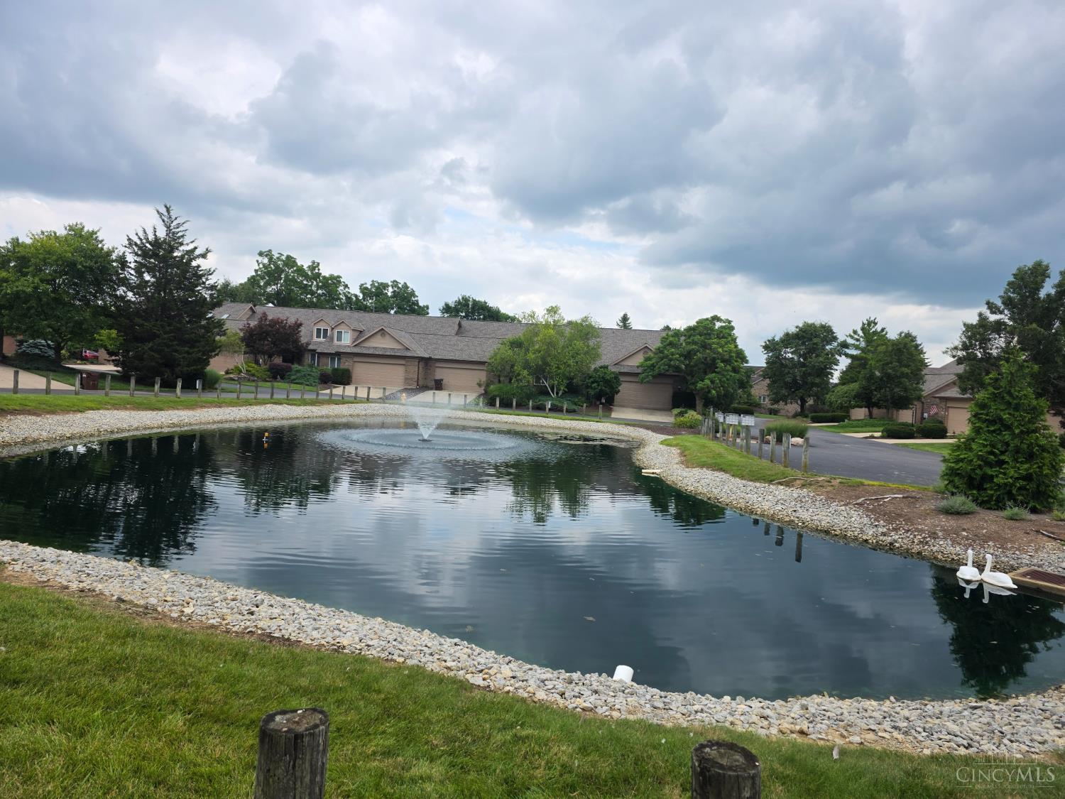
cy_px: 400
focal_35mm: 23
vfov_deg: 58.9
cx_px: 532
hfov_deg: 73.9
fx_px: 708
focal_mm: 6.3
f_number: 1.7
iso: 80
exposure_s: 1/3972
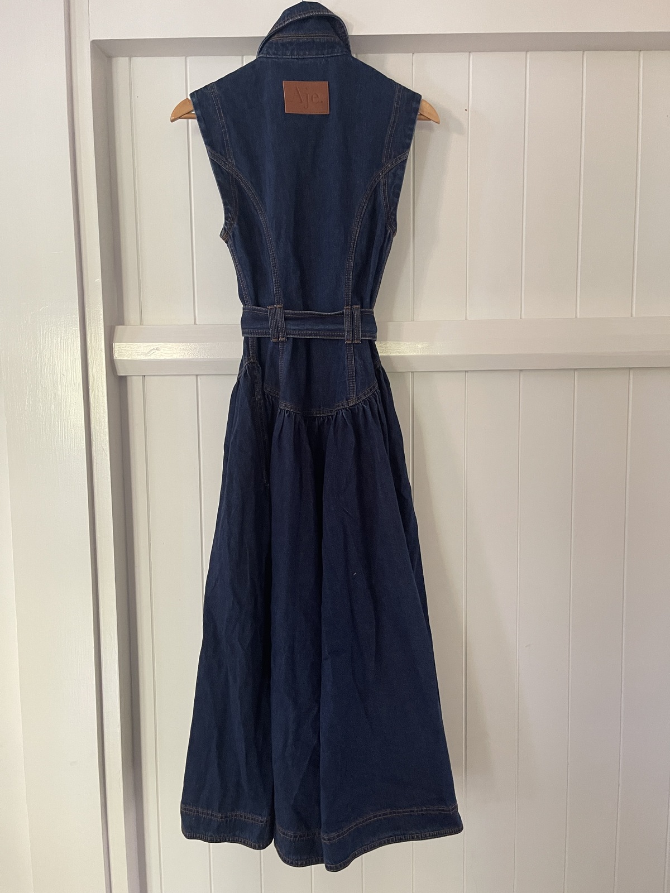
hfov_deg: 54.9
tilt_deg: -6.5
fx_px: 645
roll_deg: +0.6
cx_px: 335
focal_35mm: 25
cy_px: 446
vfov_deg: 69.4
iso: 320
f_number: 1.6
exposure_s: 1/60
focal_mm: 5.1
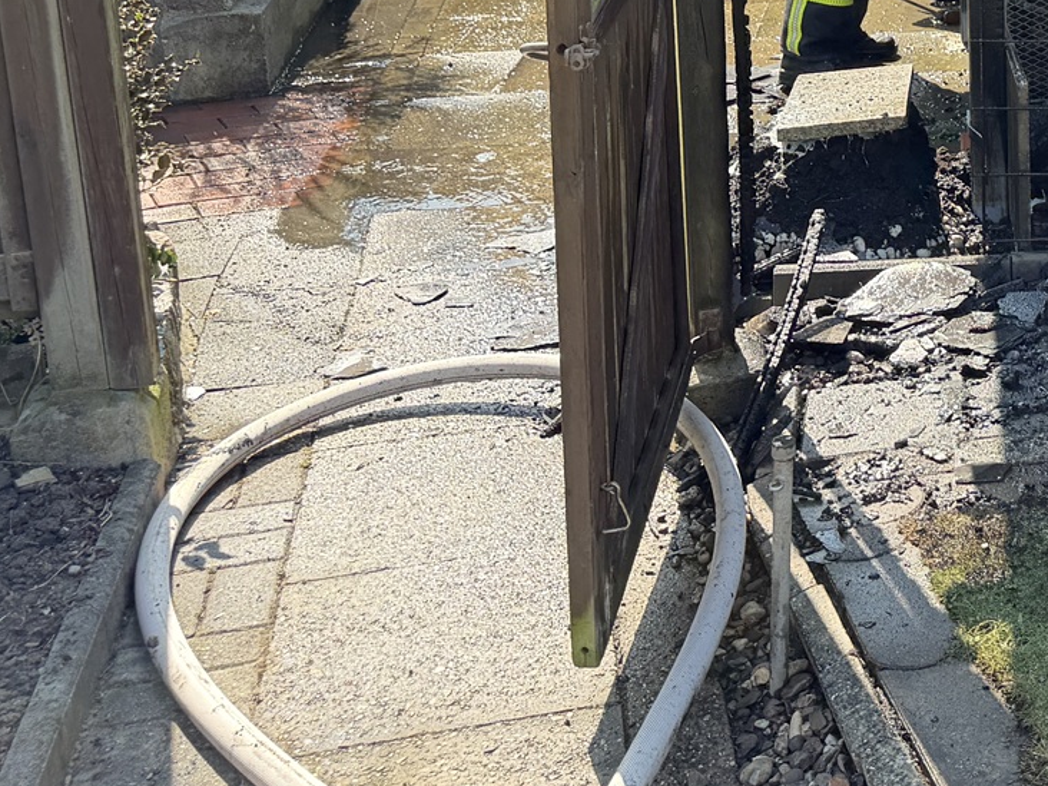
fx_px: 1786
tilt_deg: -9.1
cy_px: -105
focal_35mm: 59
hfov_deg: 29.5
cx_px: 1148
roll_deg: -0.3
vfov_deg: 23.1
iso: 80
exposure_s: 1/484
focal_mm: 6.76
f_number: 1.78
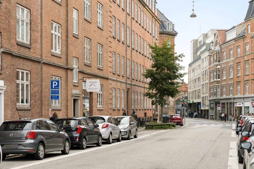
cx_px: 77
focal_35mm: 69
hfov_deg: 29.0
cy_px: 31
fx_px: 487
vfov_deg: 19.5
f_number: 4
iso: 90
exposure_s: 1/250
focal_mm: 36
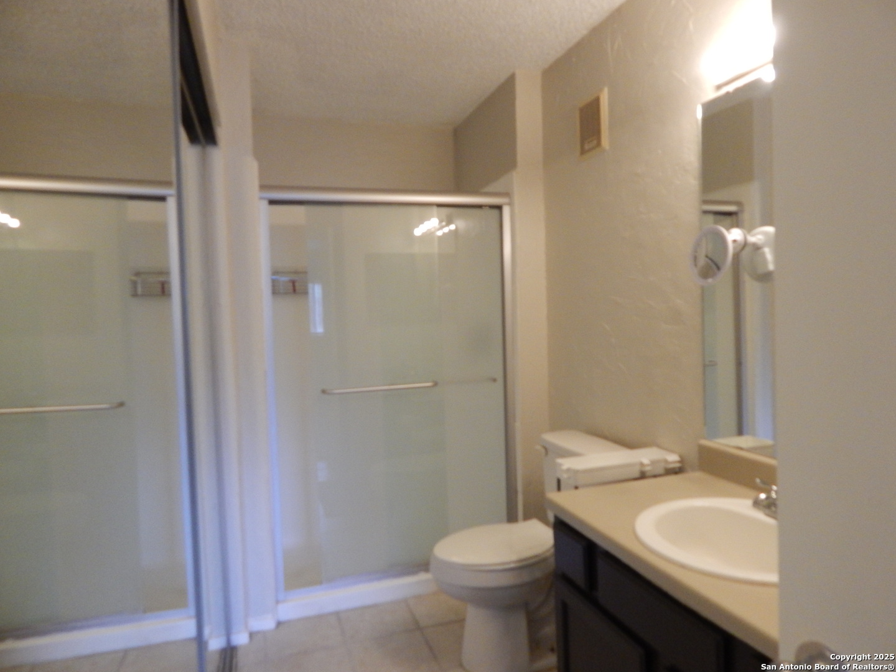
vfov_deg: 61.1
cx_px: 448
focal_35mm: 22
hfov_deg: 76.4
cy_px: 336
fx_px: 569
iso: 400
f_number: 3
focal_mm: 4
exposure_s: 1/100
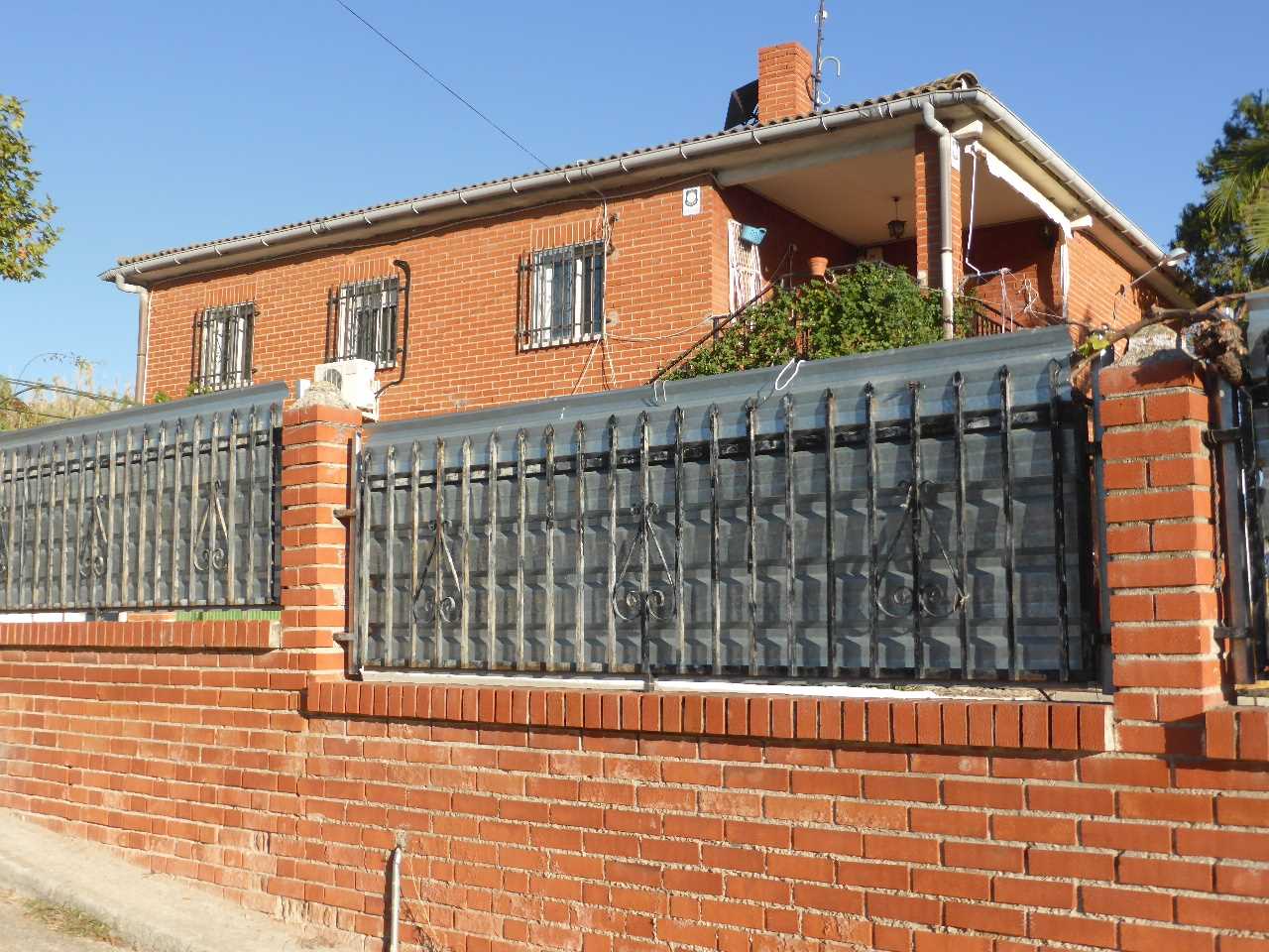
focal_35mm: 40
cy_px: 476
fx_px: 1466
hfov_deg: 46.8
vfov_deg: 36.0
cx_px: 634
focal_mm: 6.9
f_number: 3.9
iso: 100
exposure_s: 1/500
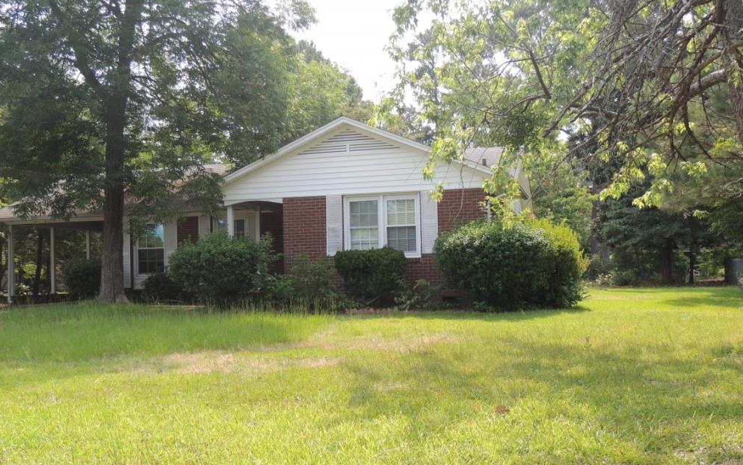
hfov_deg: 51.5
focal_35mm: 38
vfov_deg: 33.5
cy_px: 263
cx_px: 371
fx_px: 769
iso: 100
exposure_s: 1/320
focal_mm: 6.2
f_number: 3.3
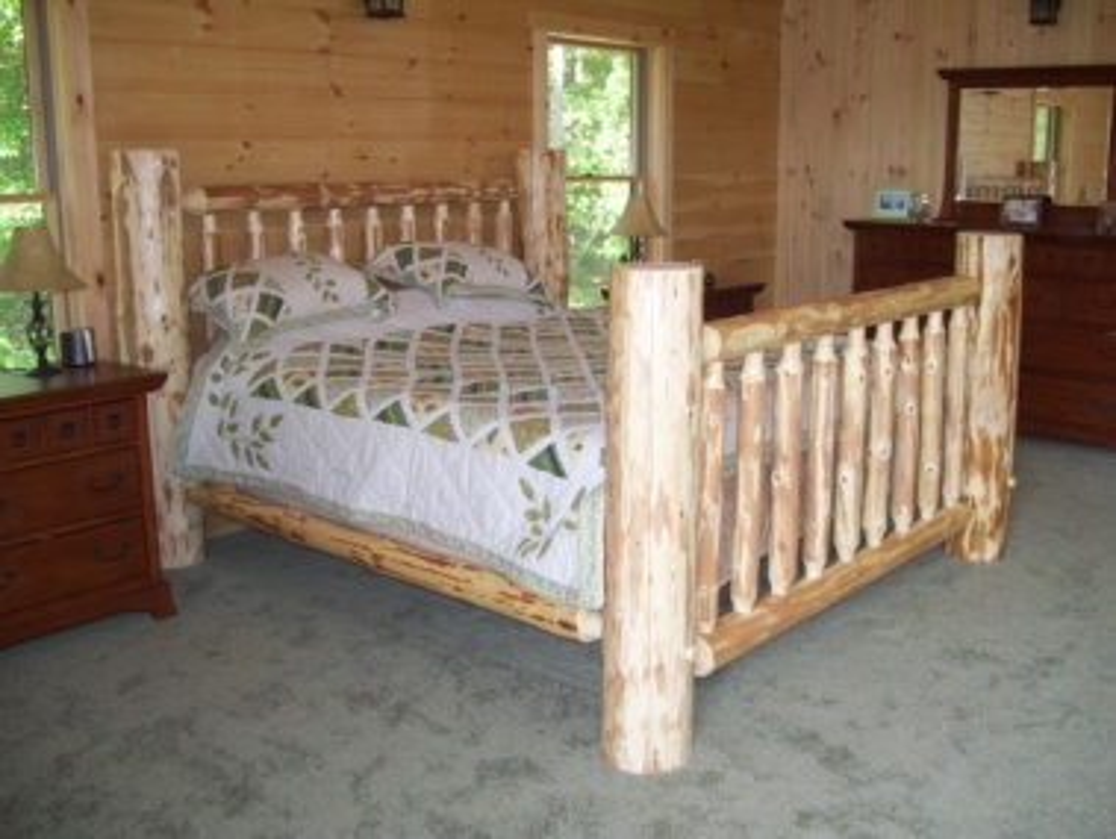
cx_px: 558
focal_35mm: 36
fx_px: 1162
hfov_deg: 51.3
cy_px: 420
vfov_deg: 39.7
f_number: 2.7
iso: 125
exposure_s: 1/60
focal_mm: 6
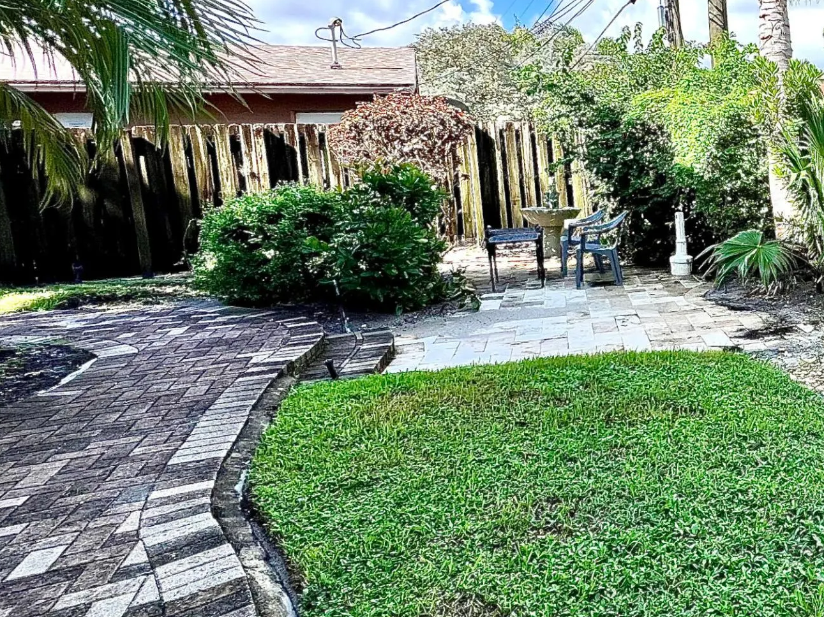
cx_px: 846
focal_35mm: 29
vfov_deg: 47.8
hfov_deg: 48.9
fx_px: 690
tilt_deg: -7.5
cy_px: 235
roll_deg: +2.1
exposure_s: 1/752
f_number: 1.8
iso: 32
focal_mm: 1.57
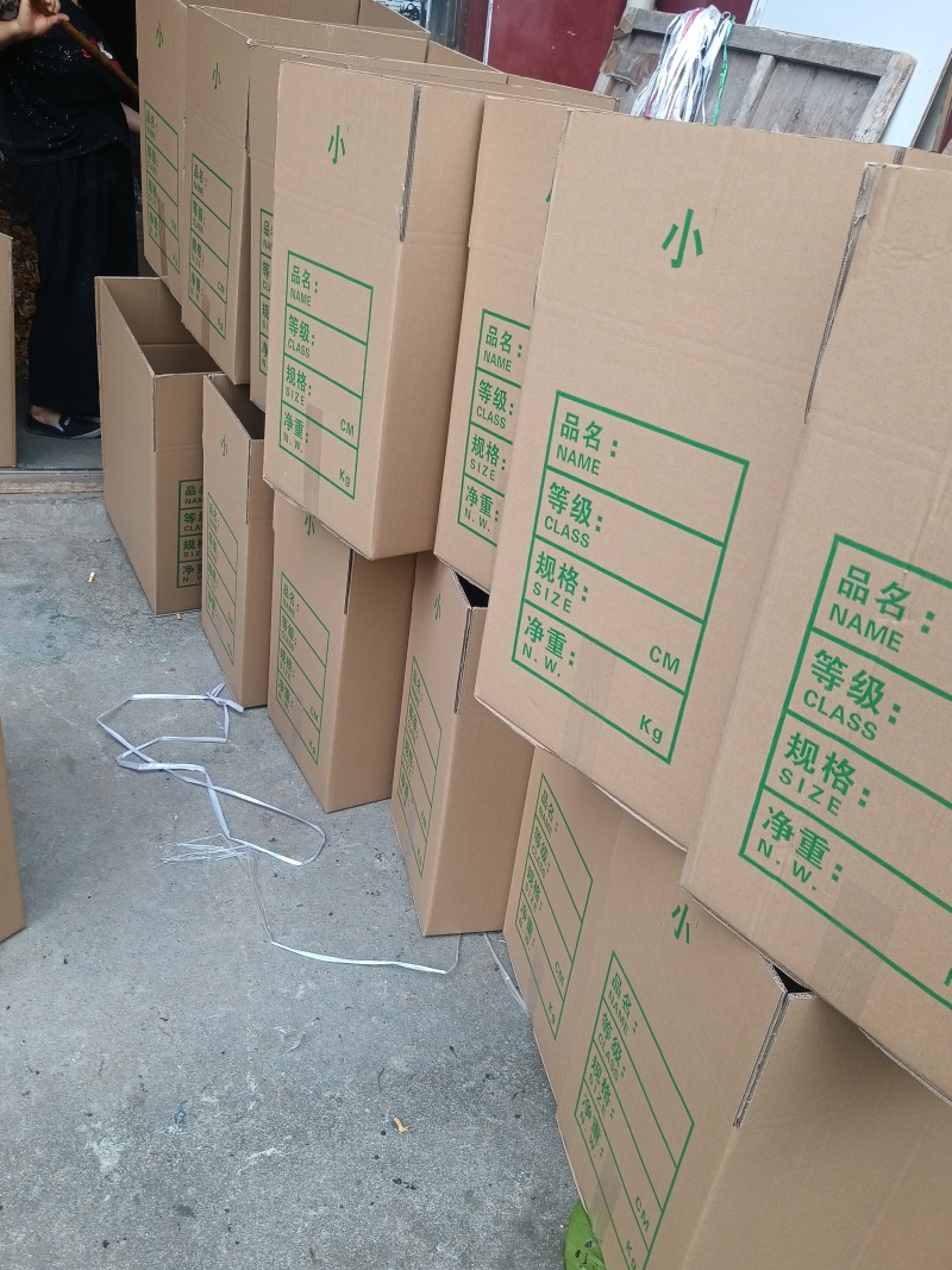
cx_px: 476
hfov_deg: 51.3
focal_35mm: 27
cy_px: 635
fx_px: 990
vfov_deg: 65.3
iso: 148
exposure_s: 1/100
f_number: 1.9
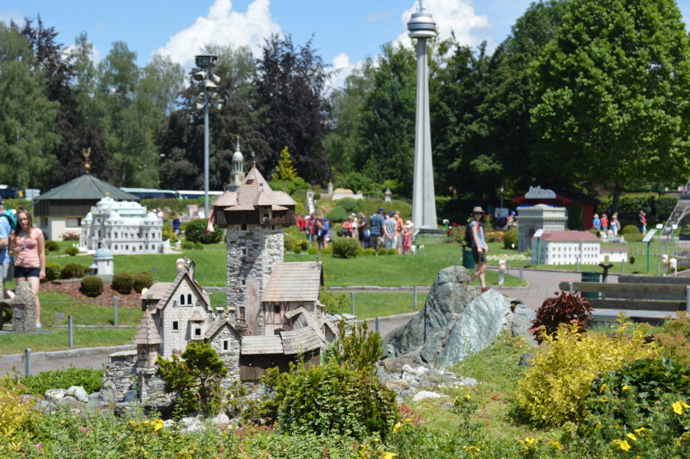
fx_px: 1321
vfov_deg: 19.7
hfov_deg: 29.3
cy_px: 230
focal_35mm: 69
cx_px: 345
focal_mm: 46
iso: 100
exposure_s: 1/250
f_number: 8
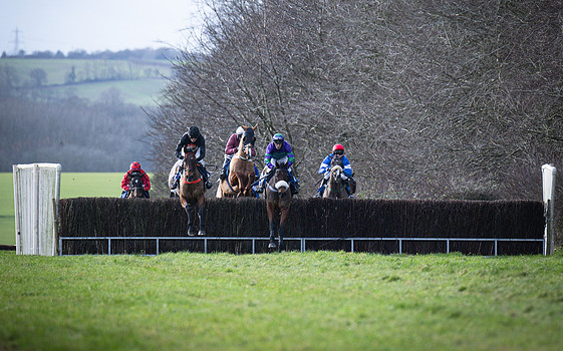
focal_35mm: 494
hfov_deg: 4.3
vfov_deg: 2.7
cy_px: 72
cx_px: 320
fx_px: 7576
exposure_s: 1/2000
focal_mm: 200
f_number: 2.8
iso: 400
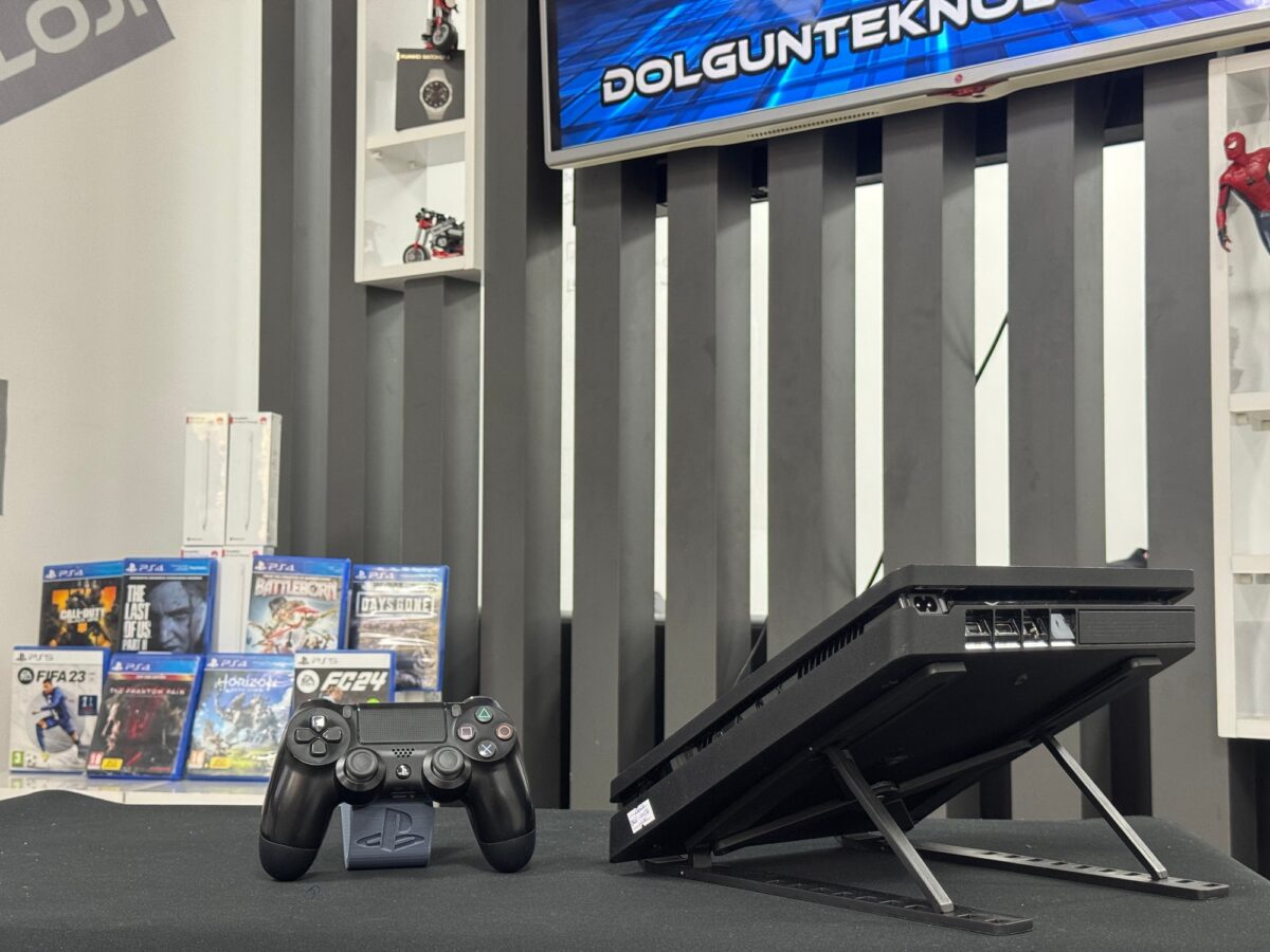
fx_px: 1761
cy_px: 476
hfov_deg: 39.7
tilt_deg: +3.7
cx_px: 635
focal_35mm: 48
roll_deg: -1.2
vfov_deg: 30.3
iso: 400
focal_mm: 6.76
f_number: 1.78
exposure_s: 1/40
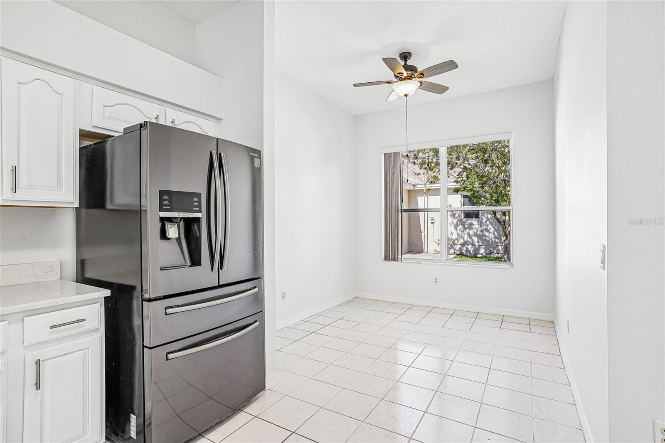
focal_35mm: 17
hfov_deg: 93.3
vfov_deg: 70.4
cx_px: 332
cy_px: 222
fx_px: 314
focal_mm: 17
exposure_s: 1/30
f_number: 9
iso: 250
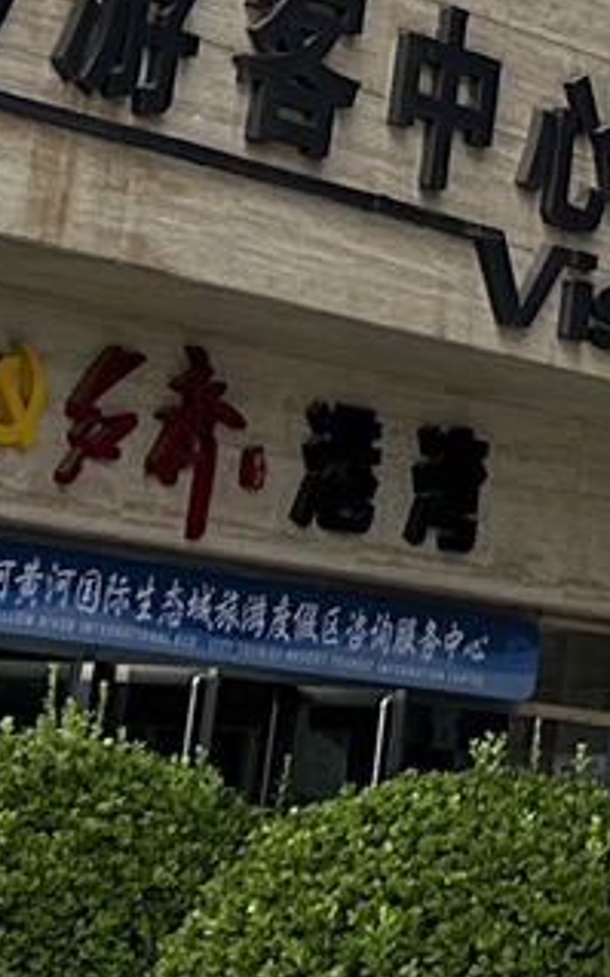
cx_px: 1303
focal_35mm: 173
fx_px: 4608
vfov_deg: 11.4
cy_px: -640
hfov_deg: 7.2
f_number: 1.5
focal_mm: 5.7
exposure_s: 1/991
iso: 50
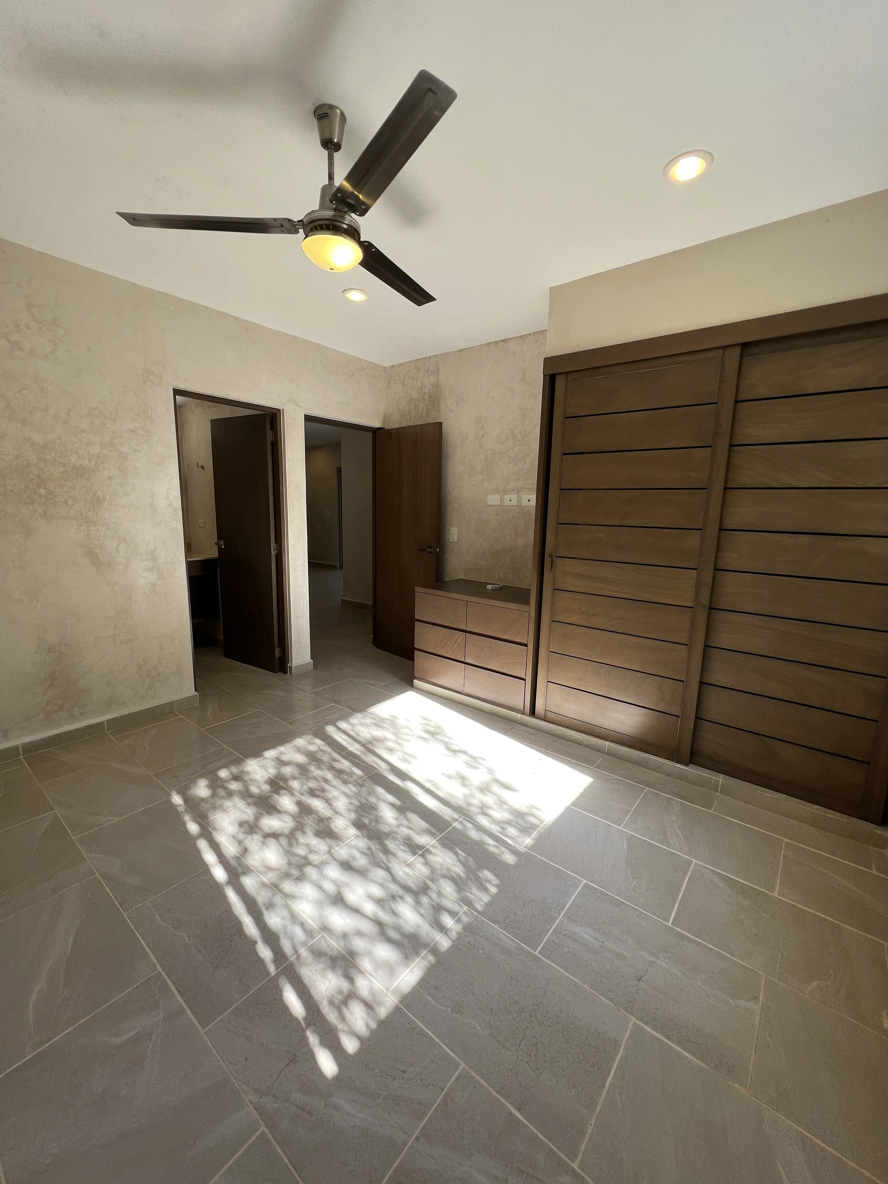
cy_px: 592
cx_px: 444
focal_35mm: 13
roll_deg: -2.8
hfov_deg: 89.9
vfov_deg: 106.2
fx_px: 445
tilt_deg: -7.7
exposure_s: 1/99
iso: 40
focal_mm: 1.57
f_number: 1.8
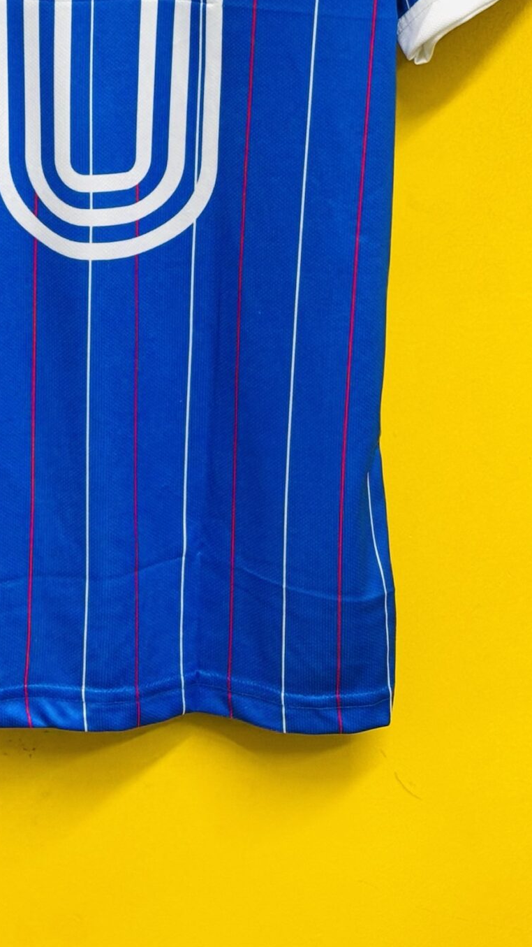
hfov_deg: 11.2
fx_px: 2684
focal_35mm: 107
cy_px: 87
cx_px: 24
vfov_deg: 19.6
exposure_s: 1/50
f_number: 1.6
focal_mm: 5.96
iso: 50
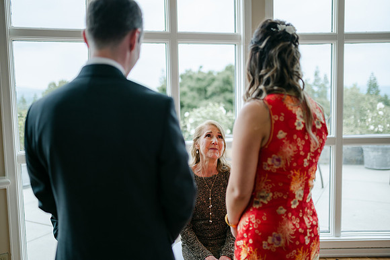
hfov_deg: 54.5
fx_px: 379
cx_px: 195
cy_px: 130
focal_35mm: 35
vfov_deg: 37.8
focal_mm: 35
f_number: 1.4
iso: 100
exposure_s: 1/1600
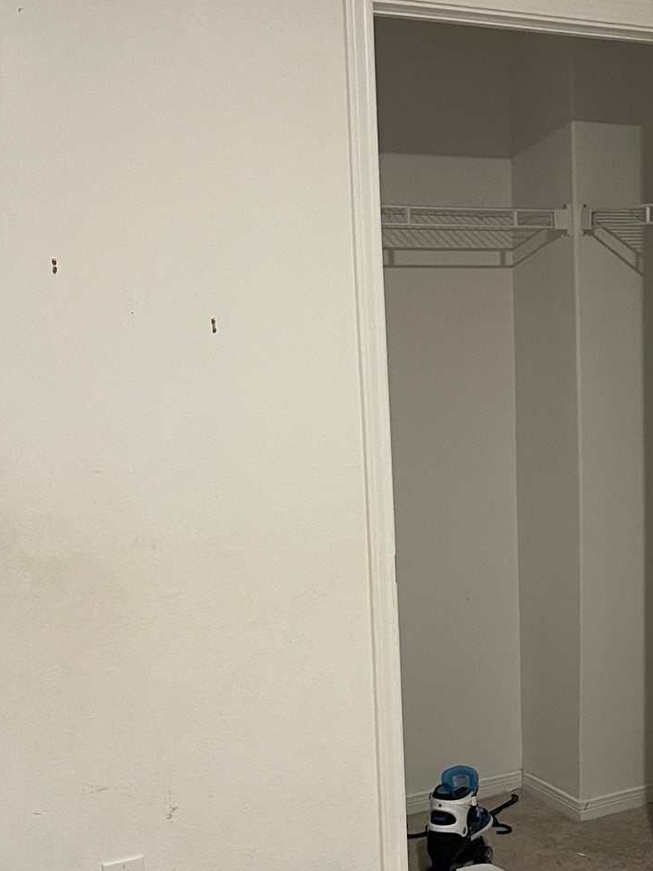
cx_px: 598
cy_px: 580
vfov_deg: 35.2
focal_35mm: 54
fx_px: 1358
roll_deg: +1.6
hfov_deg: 26.1
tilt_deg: -9.0
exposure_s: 1/60
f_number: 1.6
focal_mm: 5.1
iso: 320
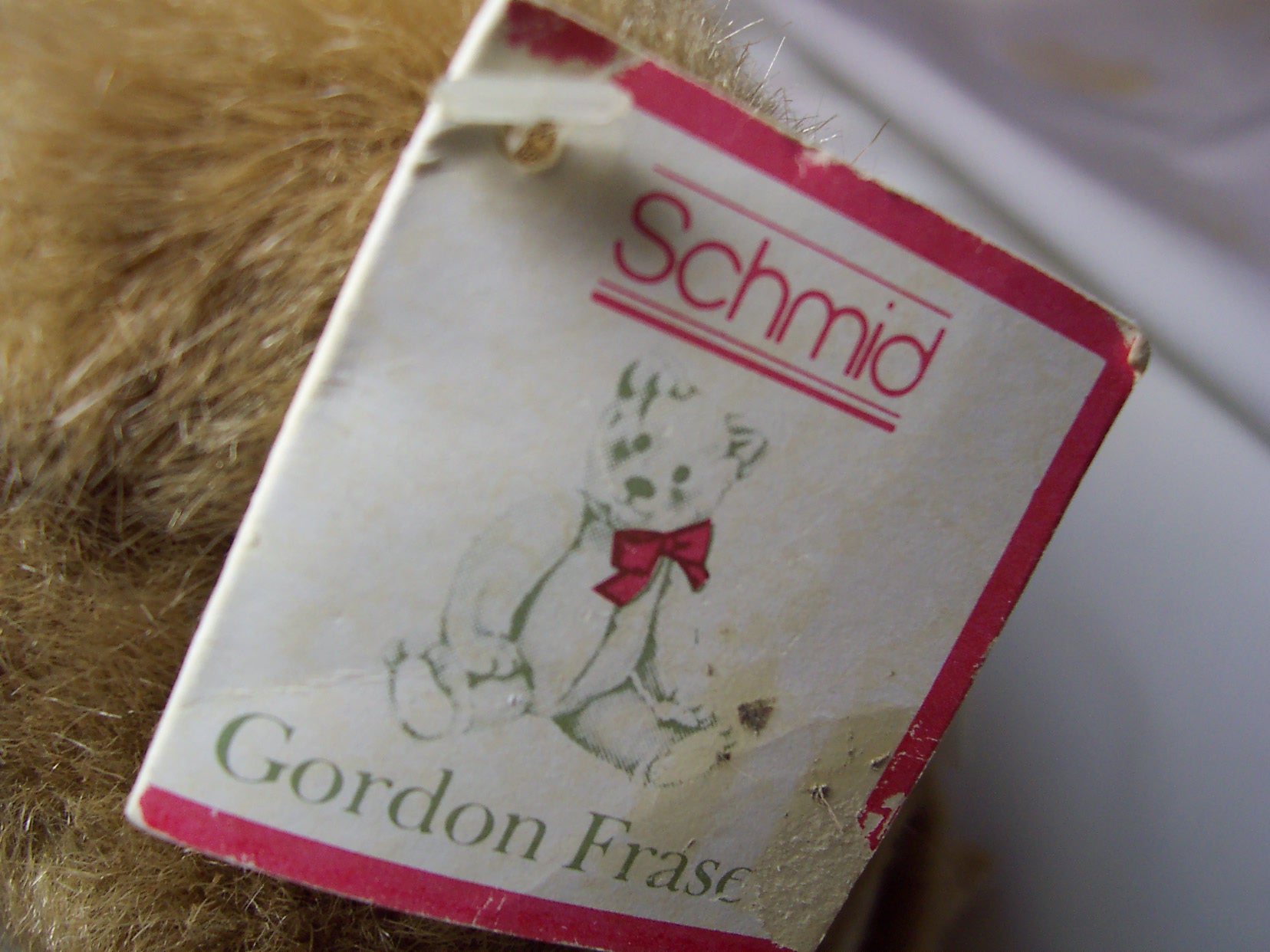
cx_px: 635
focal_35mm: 37
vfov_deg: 38.7
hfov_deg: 50.1
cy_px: 476
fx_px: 1357
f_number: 2.8
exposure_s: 1/45
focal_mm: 5.6
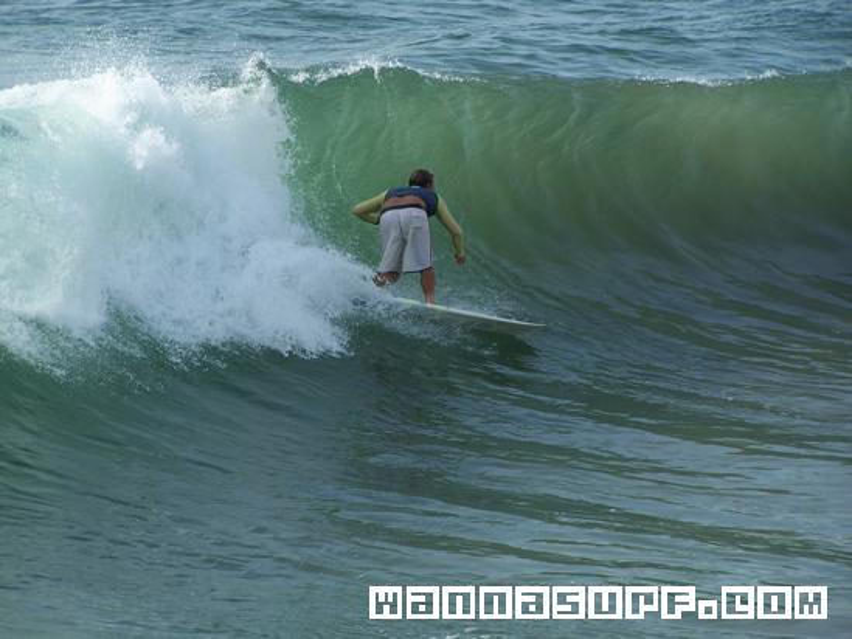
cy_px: 320
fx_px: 4653
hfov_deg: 10.5
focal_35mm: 189
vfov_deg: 7.9
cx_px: 426
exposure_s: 1/1000
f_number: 3.2
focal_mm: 31.3
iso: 80
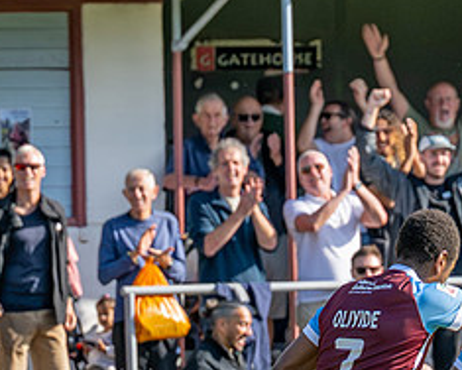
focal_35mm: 864
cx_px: 99
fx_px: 11814
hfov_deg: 2.2
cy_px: 395
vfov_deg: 1.8
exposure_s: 1/2500
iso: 400
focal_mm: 125
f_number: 4
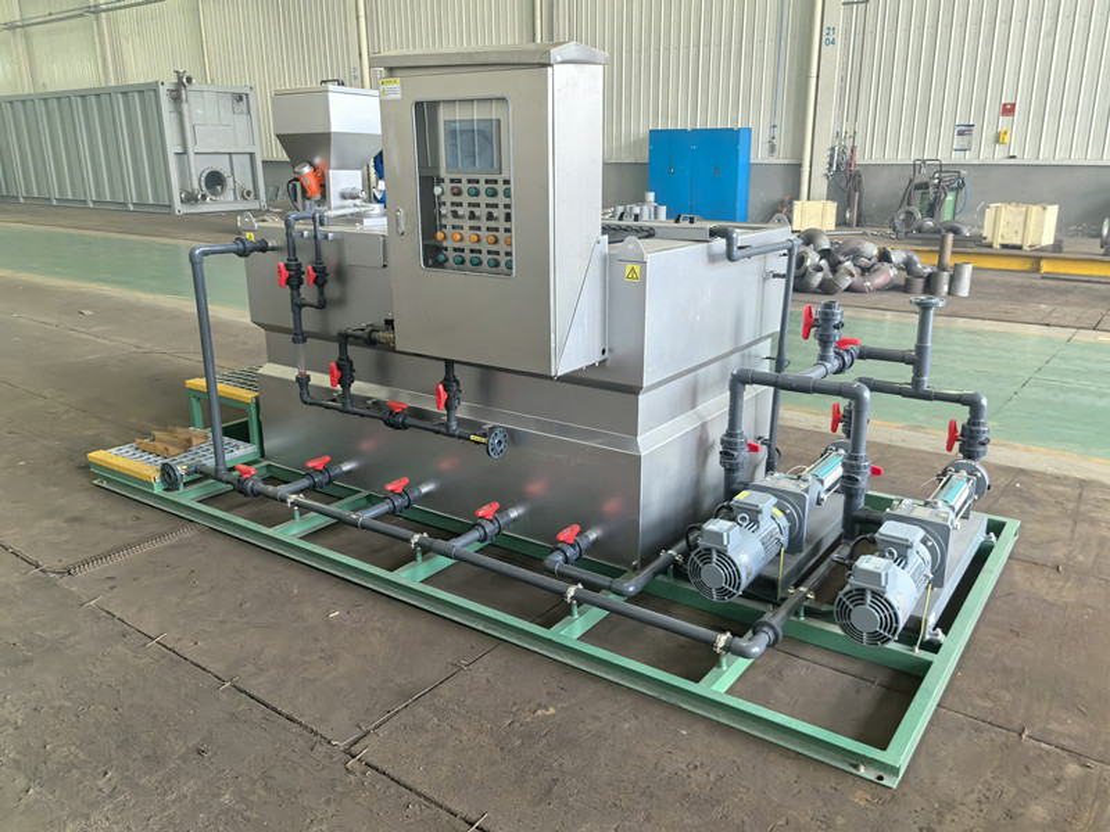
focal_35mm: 27
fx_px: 866
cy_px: 416
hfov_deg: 65.3
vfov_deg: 51.4
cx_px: 555
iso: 125
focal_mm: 5.75
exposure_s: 1/100
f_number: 2
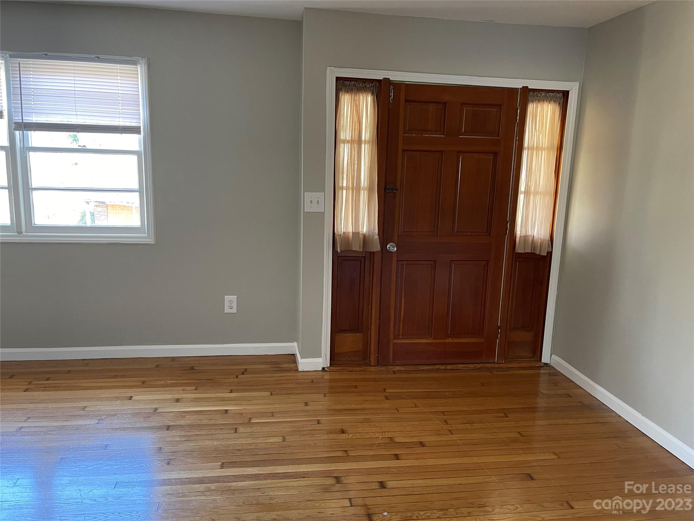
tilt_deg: -12.0
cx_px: 347
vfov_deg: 53.1
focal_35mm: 26
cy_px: 260
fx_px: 521
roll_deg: -1.7
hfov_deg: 67.3
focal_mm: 5.1
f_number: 1.6
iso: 400
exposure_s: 1/60
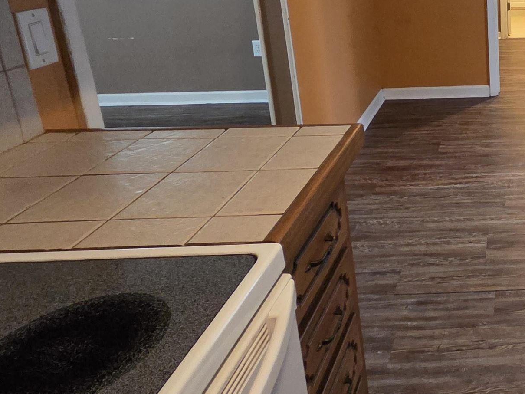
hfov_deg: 45.8
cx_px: 534
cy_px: 67
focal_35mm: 33
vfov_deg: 40.8
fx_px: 501
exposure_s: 1/60
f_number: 2.2
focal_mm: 2.2
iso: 1250
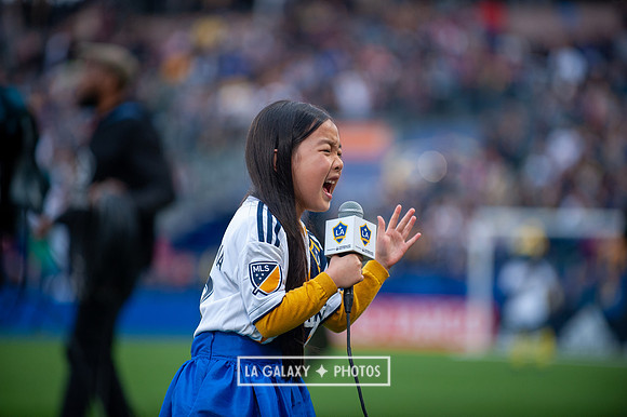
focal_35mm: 200
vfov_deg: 6.9
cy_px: 208
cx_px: 314
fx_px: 3481
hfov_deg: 10.3
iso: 640
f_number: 2.8
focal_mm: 200
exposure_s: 1/640
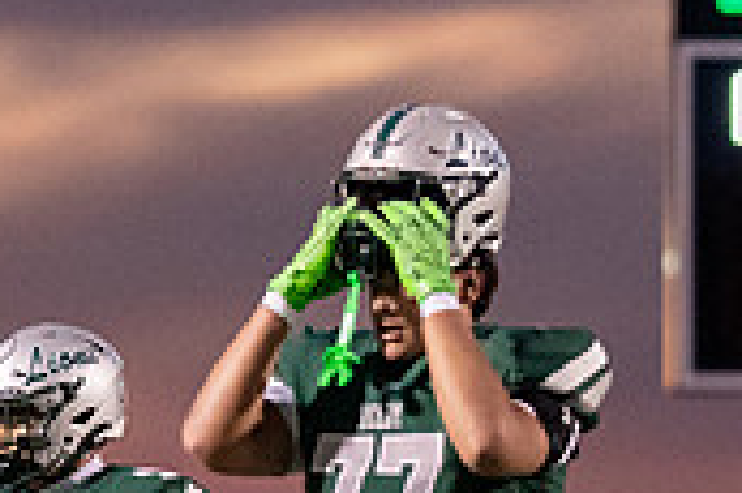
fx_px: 18306
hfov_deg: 2.3
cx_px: -190
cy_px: 734
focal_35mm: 889
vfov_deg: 1.5
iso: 2500
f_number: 2
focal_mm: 135
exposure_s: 1/1250
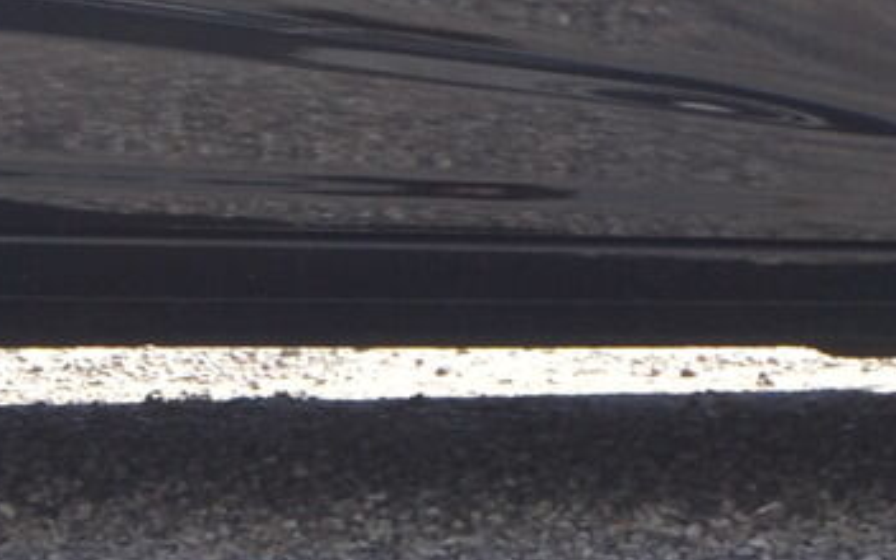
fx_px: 6520
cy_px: -214
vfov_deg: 4.9
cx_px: 206
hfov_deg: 7.9
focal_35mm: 267
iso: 100
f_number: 7.1
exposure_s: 1/200
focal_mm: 32
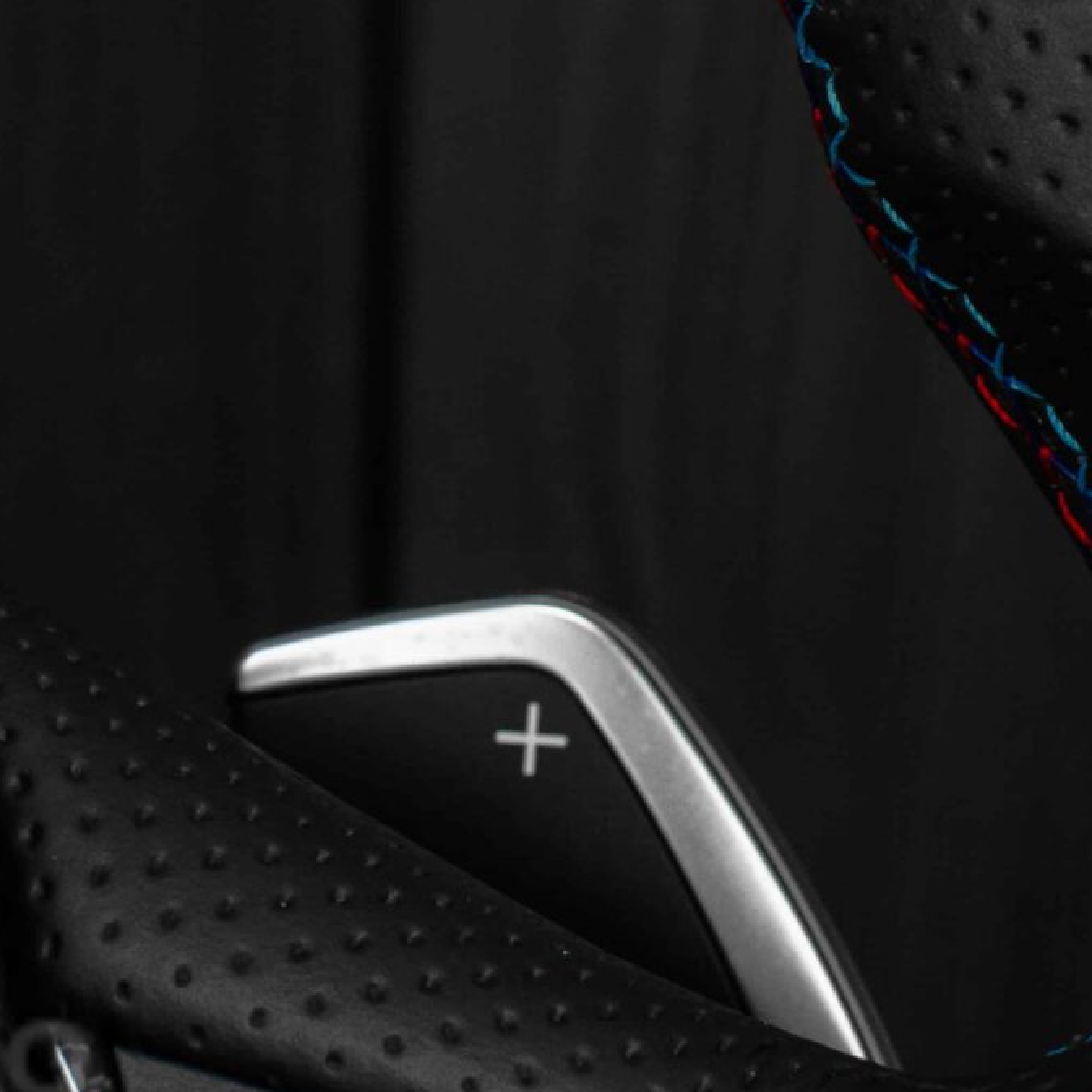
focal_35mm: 170
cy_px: 207
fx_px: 6054
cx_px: 550
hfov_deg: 10.3
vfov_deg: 10.3
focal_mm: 35
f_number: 6.3
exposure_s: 1/125
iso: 500
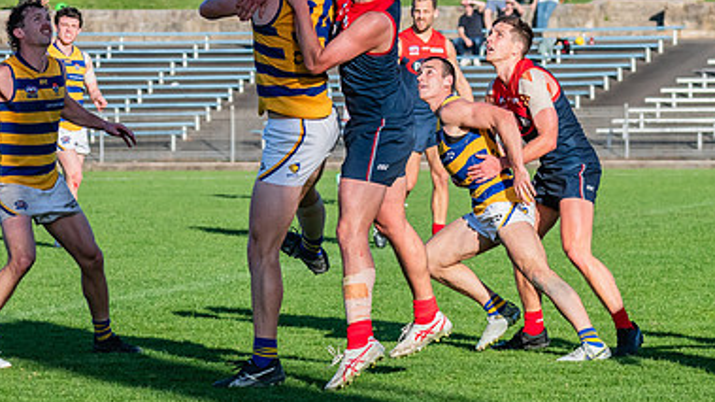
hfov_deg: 6.0
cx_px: 336
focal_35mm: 360
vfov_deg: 3.4
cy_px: 67
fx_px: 6824
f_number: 9
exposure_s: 1/1600
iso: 800
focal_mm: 170
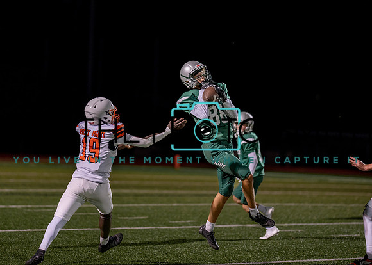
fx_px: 2022
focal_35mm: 191
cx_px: 164
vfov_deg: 7.5
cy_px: 92
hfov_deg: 10.5
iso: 1600
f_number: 1.8
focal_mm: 135
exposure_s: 1/1250
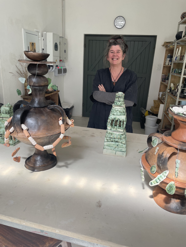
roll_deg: -2.4
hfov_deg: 53.1
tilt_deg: -18.2
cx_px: 93
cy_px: 124
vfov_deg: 67.3
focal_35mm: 26
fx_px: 186
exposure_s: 1/369
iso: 32
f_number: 1.6
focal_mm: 4.2
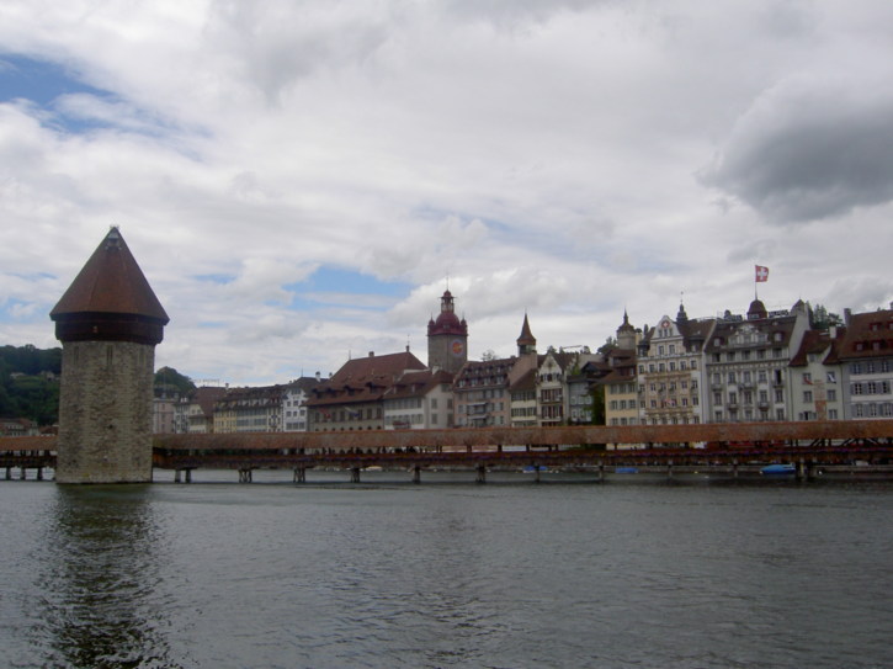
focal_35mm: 34
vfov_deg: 41.8
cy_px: 334
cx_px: 446
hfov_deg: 54.0
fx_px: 877
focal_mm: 5.6
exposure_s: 1/640
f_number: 4.7
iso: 50
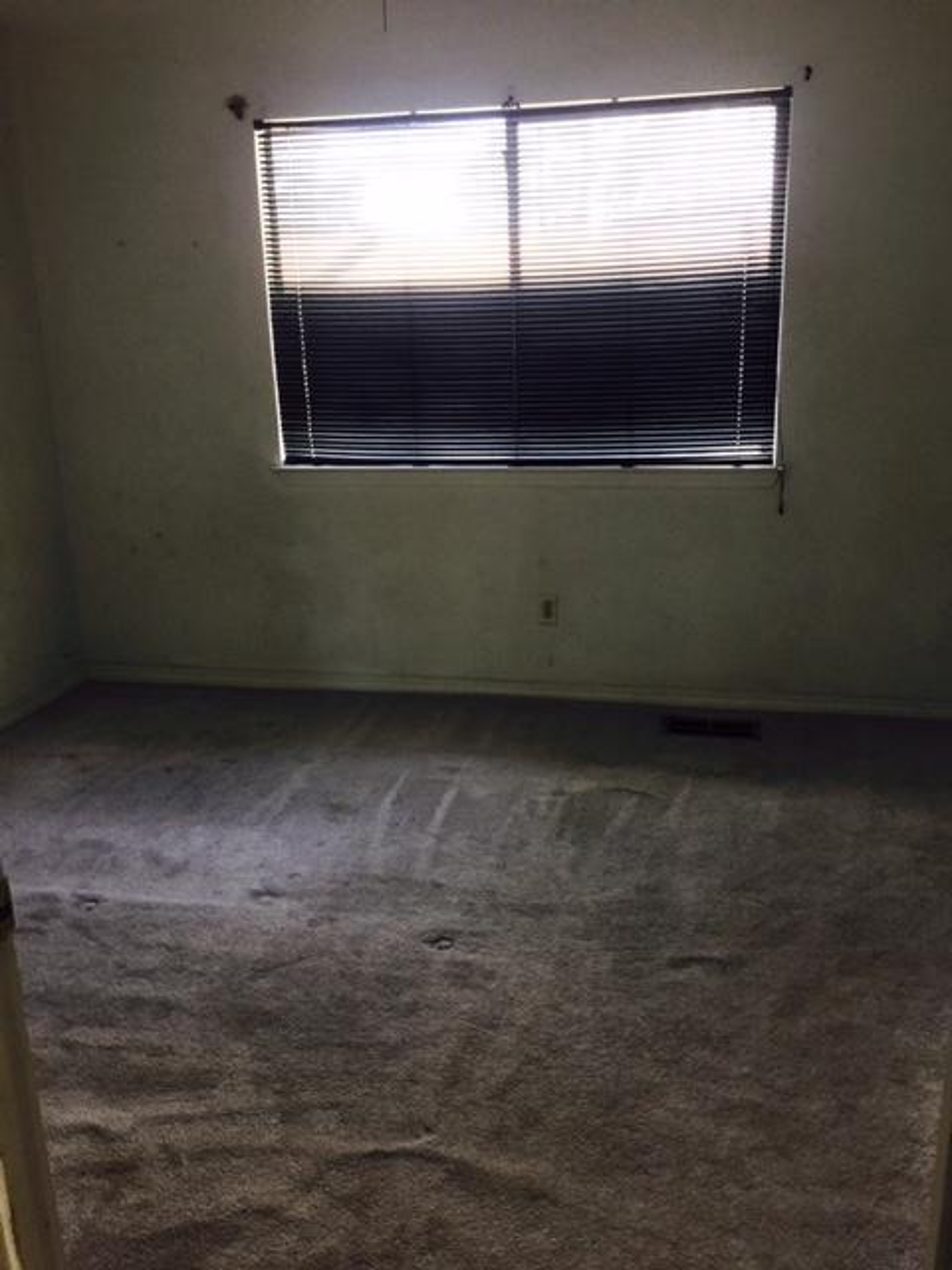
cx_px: 476
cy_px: 635
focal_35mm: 29
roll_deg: +1.4
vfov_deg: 61.7
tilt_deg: -15.3
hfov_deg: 48.2
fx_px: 1063
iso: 80
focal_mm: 4.15
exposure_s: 1/15
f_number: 2.2
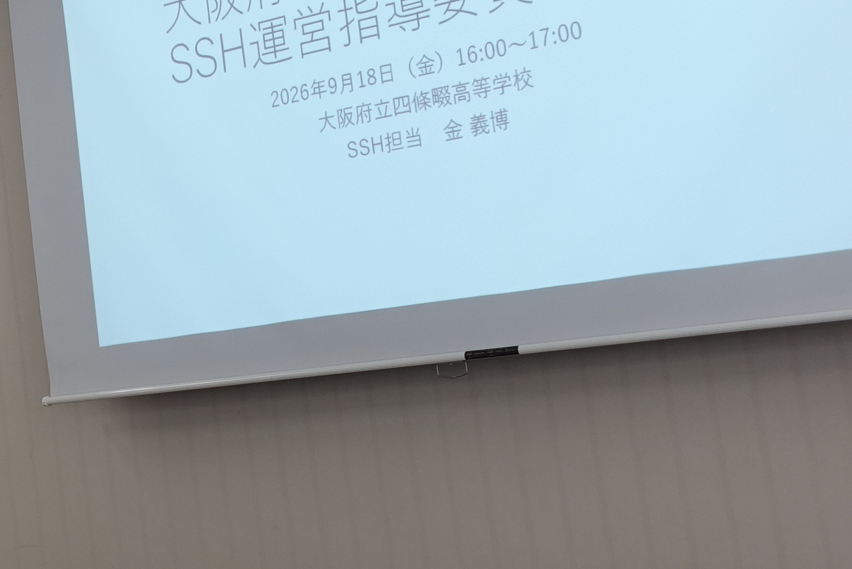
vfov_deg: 14.3
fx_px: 2248
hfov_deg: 19.3
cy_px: 49
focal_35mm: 95
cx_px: -342
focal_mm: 11
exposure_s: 1/60
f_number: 2.8
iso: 125
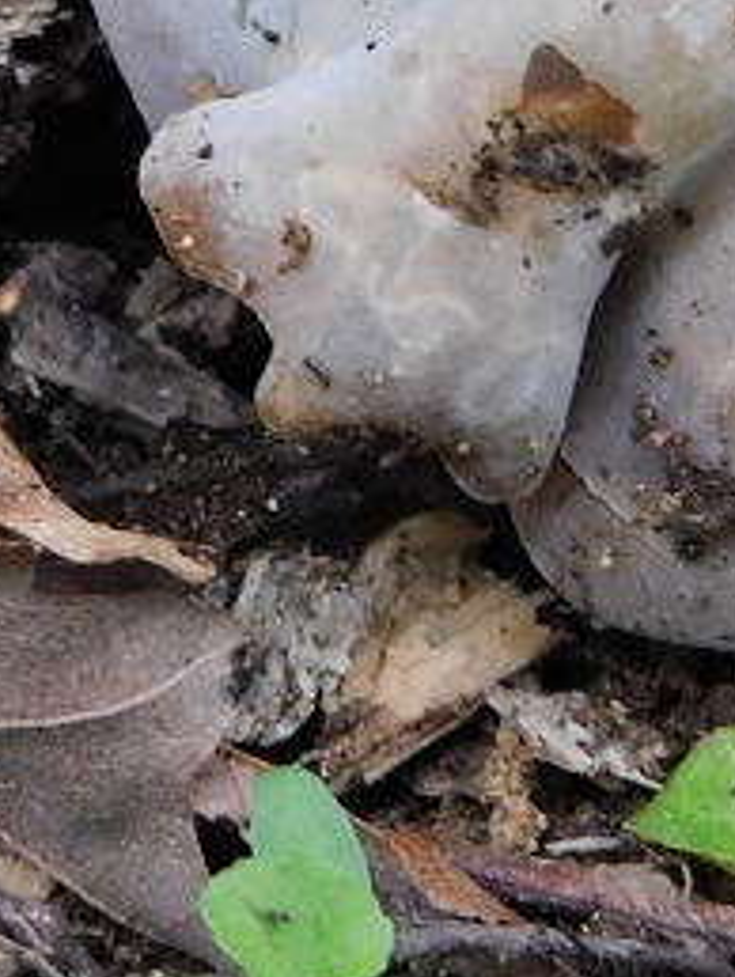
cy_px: 38
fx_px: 3505
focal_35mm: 124
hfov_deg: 11.8
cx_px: 758
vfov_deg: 15.6
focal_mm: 7.1
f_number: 3.6
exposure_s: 1/8
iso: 450
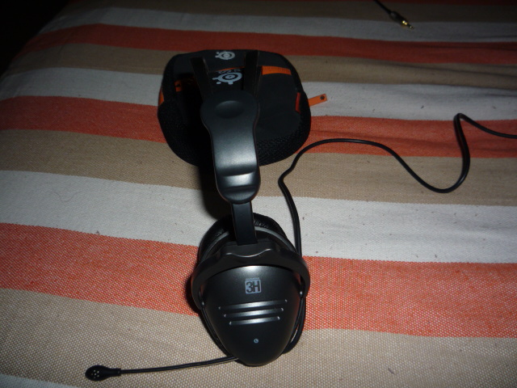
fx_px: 448
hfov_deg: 60.0
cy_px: 194
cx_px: 258
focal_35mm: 30
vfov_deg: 46.8
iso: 100
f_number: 4
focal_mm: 5.2
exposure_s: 1/30
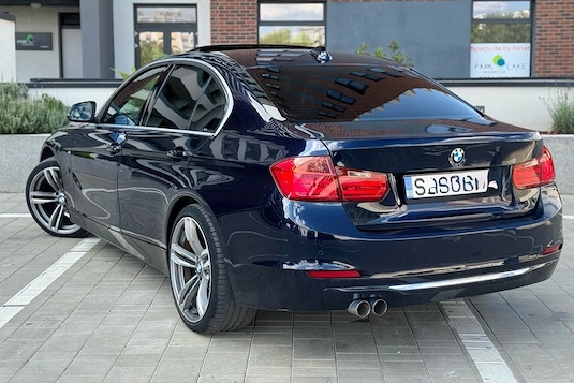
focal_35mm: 56
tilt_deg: -5.4
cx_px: 290
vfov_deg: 24.2
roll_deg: +0.9
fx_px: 893
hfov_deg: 35.6
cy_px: 150
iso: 64
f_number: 1.78
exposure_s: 1/707
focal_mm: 6.76
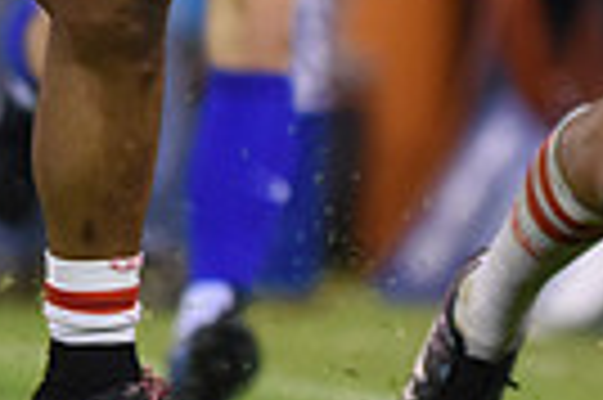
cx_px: 513
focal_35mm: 1301
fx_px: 21765
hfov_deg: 1.6
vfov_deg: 1.1
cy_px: -240
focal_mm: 300
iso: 2000
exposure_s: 1/800
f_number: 2.8
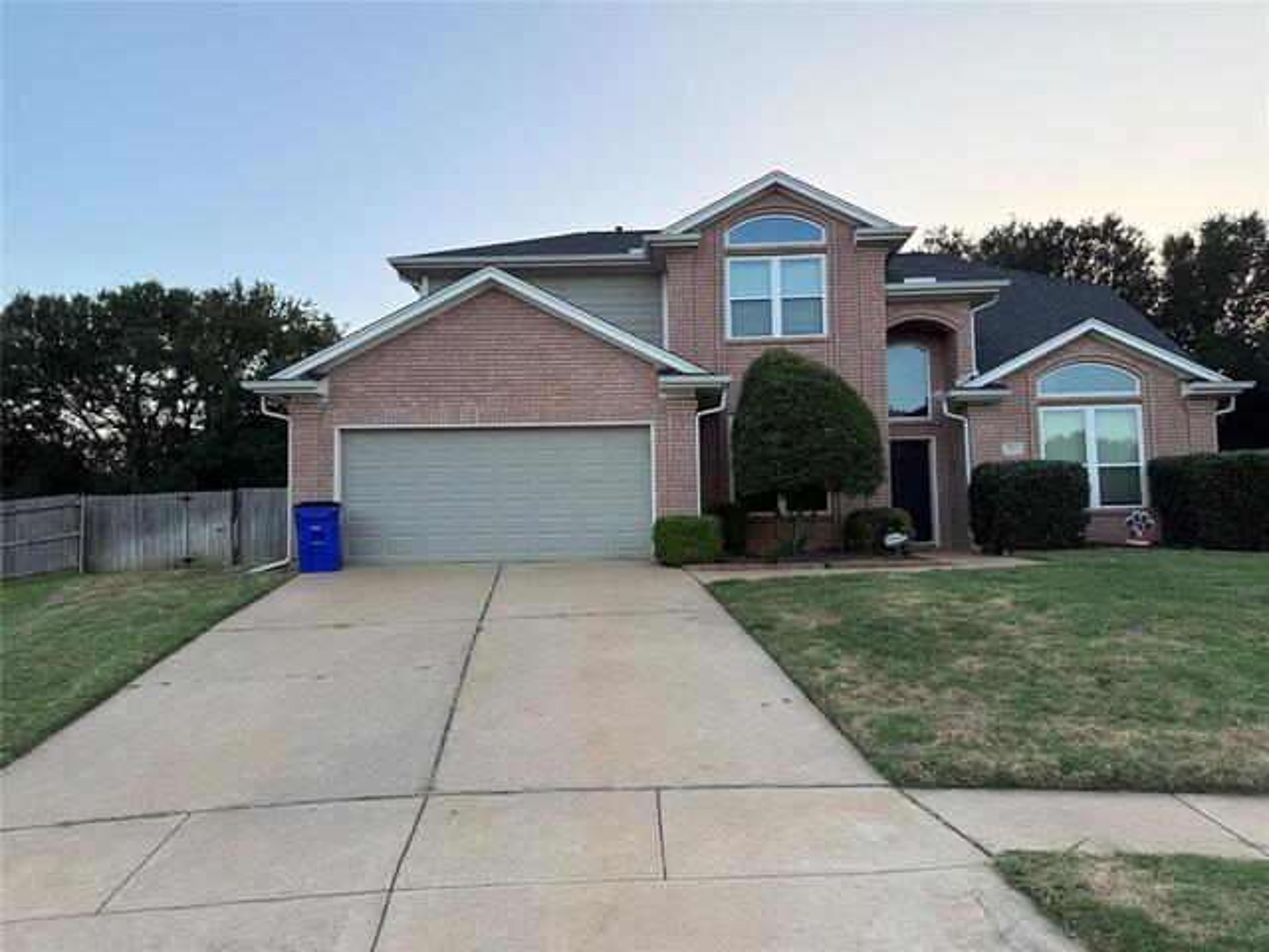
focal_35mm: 24
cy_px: 476
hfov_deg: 71.6
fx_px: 880
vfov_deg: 56.8
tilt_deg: +5.1
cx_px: 634
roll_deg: +0.7
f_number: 1.78
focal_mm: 6.76
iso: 100
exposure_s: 1/329
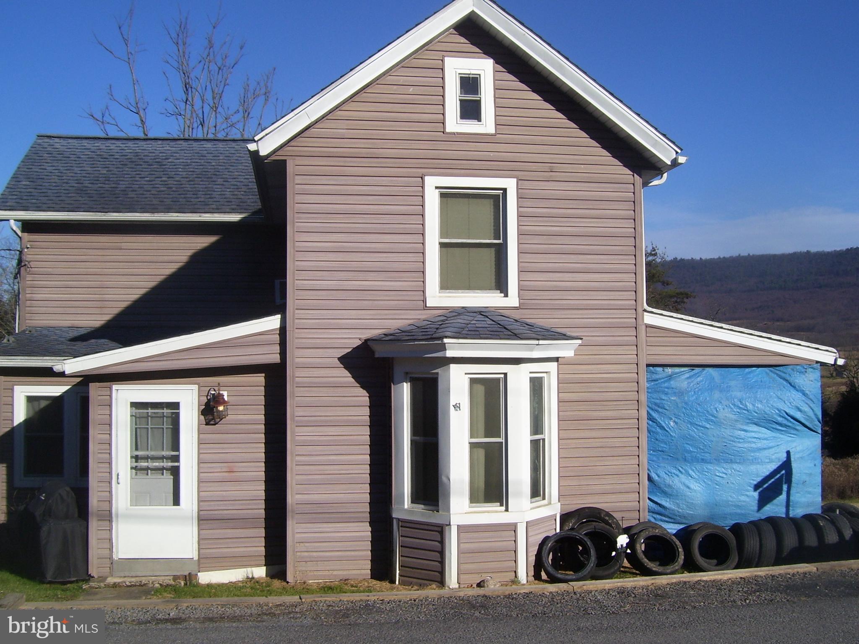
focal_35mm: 36
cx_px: 430
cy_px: 322
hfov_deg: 51.4
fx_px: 893
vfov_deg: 39.7
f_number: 4.8
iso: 80
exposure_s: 1/750
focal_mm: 6
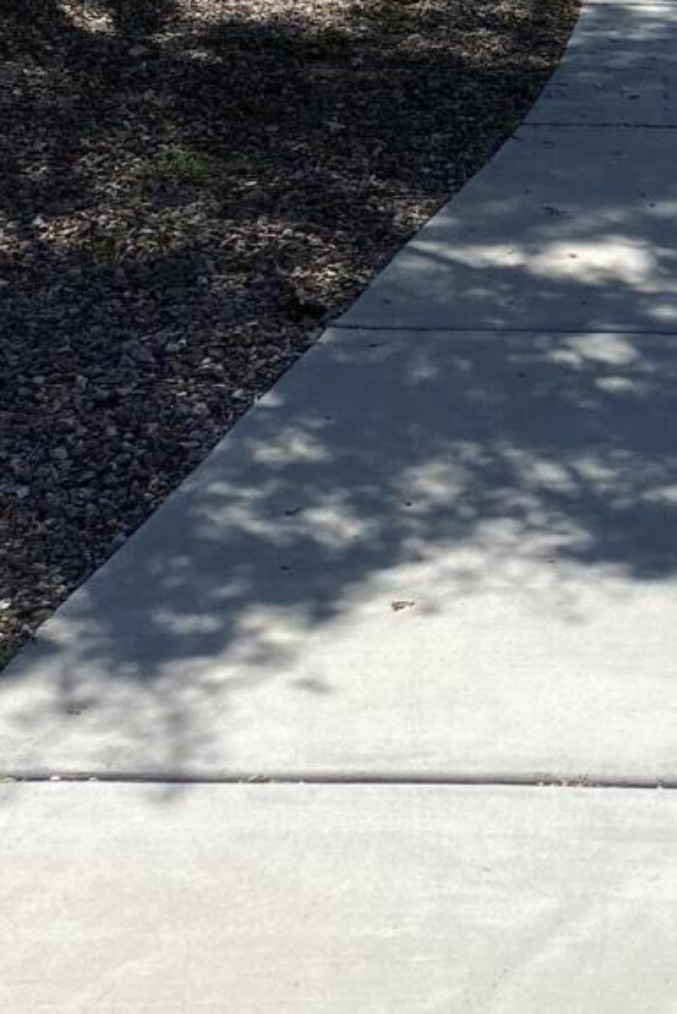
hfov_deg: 13.6
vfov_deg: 20.5
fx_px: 2648
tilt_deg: -6.6
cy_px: -143
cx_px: 1037
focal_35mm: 94
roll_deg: +0.5
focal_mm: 4.25
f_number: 1.8
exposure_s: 1/2890
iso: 32
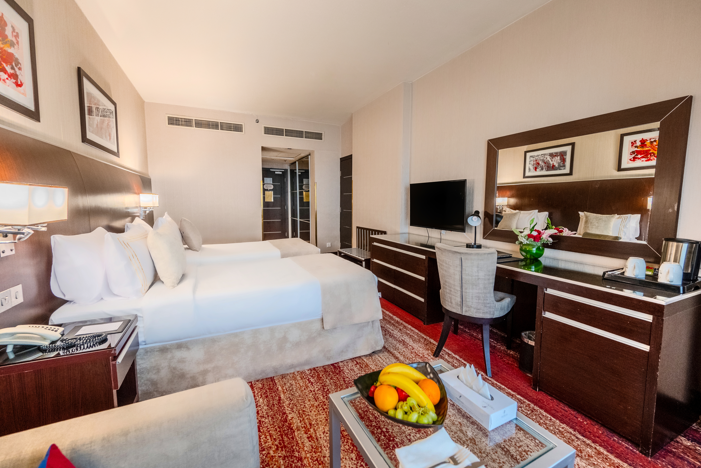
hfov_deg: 100.4
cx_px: 353
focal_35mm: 15
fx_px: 292
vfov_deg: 77.3
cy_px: 228
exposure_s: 1/640
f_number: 4
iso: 3200
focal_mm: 14
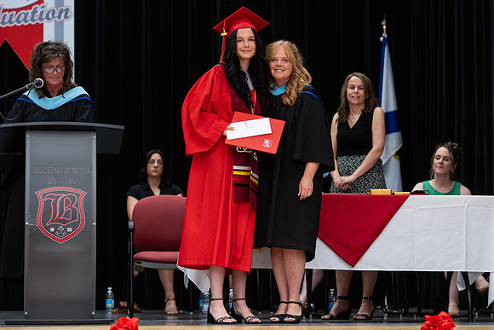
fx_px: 1553
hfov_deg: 18.1
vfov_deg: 12.1
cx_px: 247
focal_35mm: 113
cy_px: 157
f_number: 2.8
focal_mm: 85
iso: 1000
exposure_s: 1/200
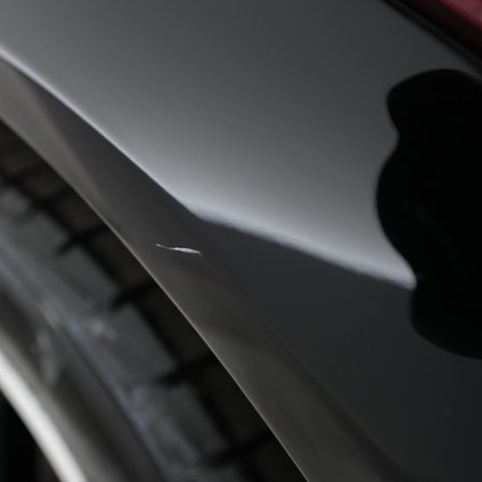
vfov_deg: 46.0
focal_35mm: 36
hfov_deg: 44.7
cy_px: 242
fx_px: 567
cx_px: 128
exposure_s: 1/80
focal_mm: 28
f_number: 4.5
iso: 3200
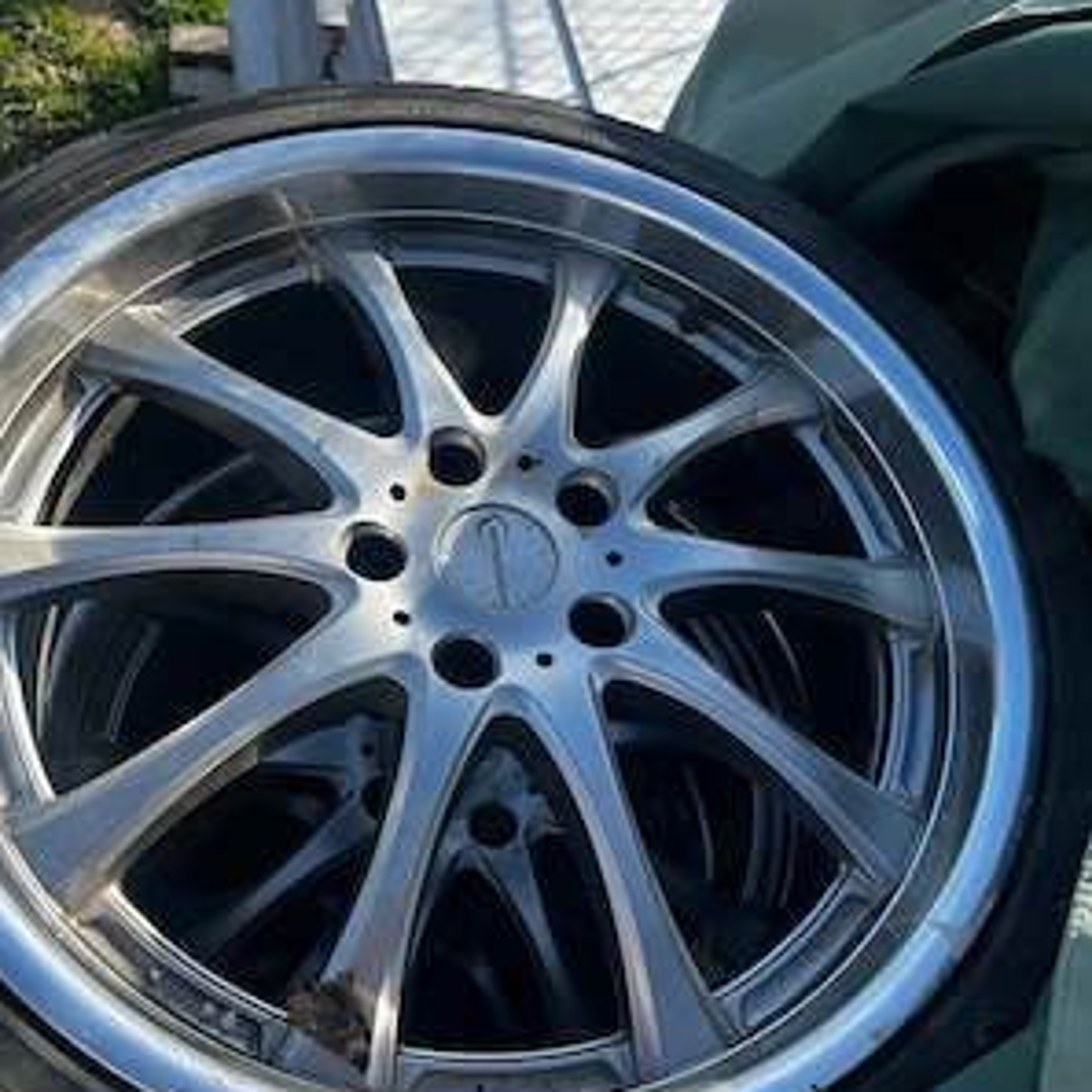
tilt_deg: -56.1
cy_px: 585
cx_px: 544
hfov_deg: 52.5
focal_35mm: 31
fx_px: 1106
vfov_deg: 52.5
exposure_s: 1/2045
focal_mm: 5.7
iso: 50
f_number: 1.5
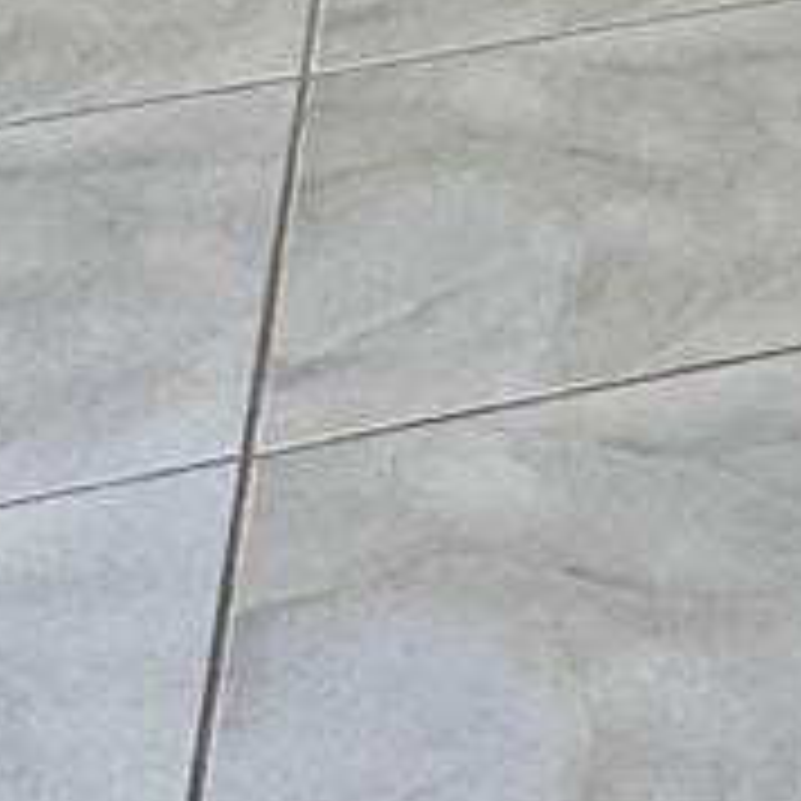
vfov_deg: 12.7
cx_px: 1440
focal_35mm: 111
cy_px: -1035
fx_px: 2906
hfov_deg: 14.0
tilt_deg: -11.9
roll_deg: +0.4
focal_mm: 2.22
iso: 64
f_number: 2.2
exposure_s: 1/239
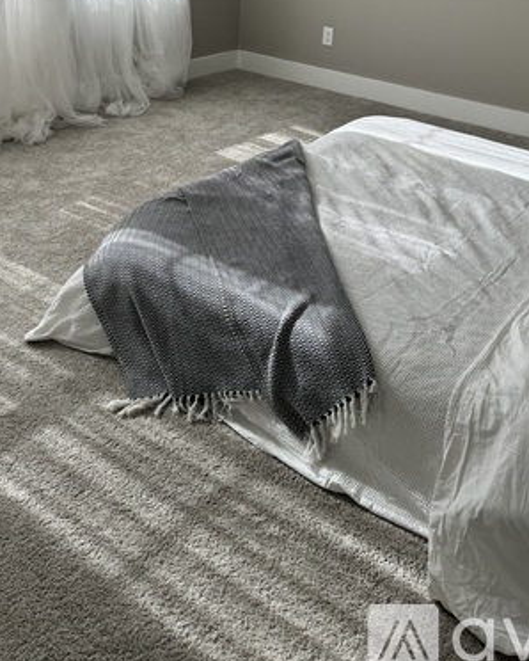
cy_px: 83
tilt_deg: -13.1
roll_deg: -3.0
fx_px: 821
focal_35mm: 42
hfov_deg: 35.6
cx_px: 211
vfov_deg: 40.9
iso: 80
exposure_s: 1/1042
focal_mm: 6.76
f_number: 1.78
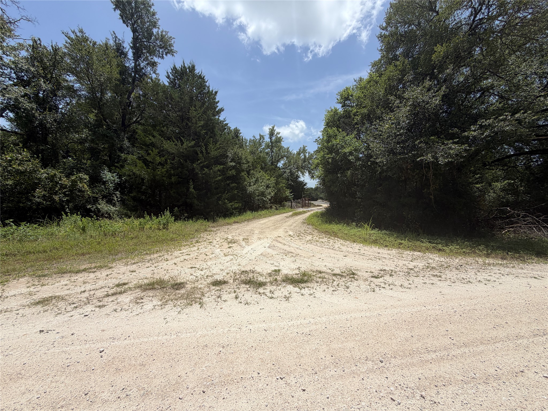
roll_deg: -1.9
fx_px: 222
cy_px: 206
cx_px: 274
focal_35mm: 14
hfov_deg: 102.1
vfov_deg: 85.7
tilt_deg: -1.3
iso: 20
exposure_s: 1/1312
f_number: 2.2
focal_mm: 2.22
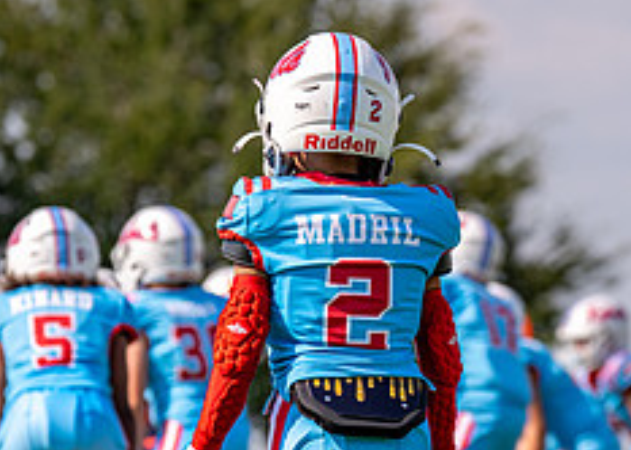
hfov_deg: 6.1
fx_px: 5873
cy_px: 439
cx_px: 379
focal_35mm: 328
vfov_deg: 4.4
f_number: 2.8
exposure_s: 1/2500
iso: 125
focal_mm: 115
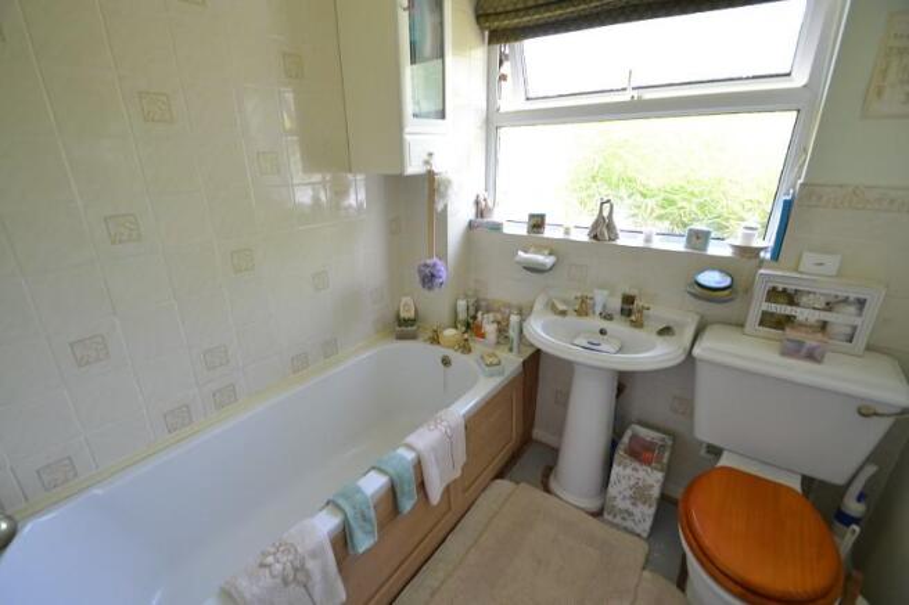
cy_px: 302
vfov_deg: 77.3
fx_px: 379
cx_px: 454
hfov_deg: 100.4
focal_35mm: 15
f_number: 4
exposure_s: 1/60
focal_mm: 10
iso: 400
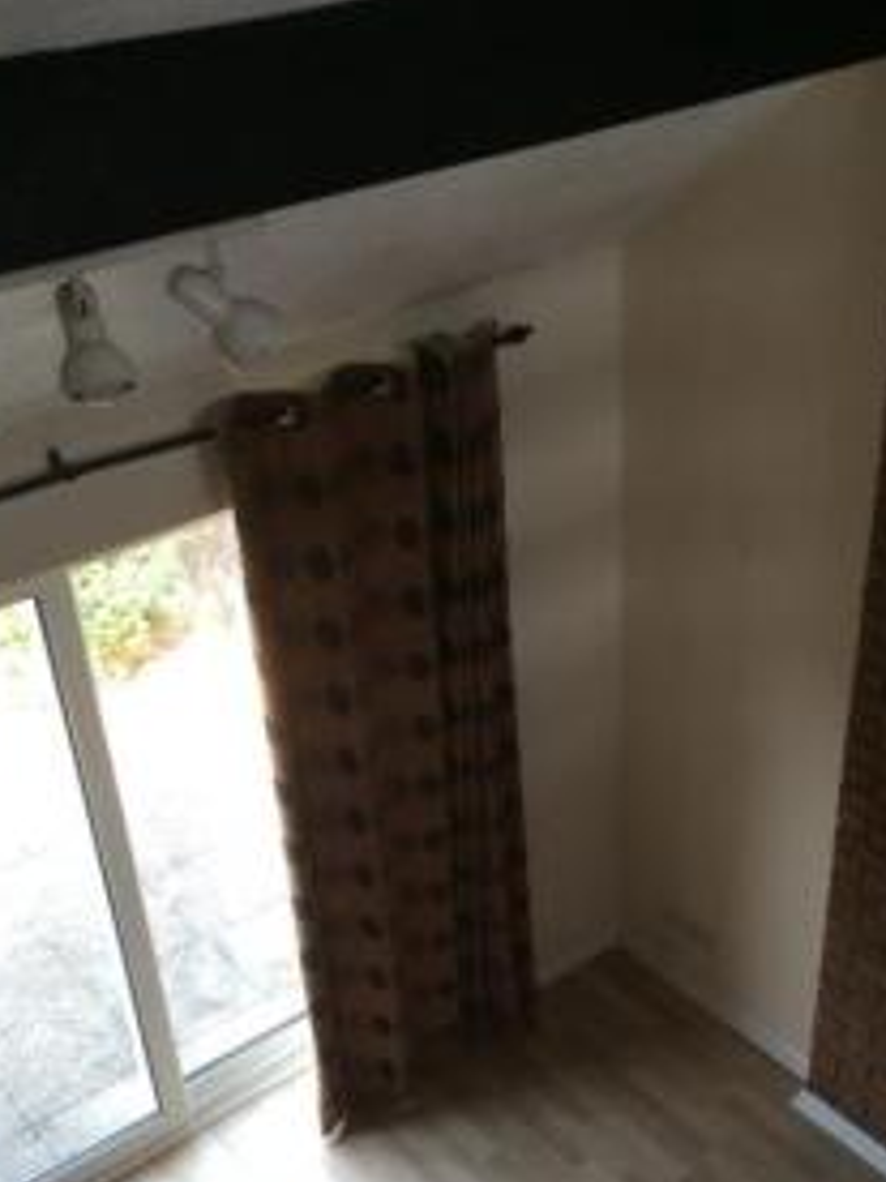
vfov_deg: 40.5
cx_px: 578
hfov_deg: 31.3
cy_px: 829
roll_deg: +2.0
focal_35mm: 46
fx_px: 1570
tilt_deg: -37.3
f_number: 2.2
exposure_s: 1/100
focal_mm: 4.15
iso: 64
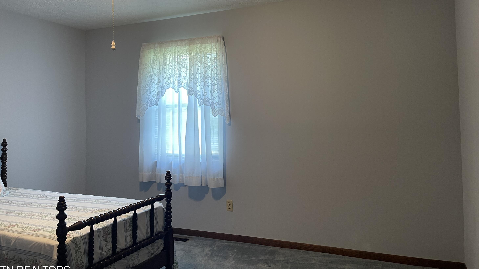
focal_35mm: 28
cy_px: 102
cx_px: 238
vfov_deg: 41.2
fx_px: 356
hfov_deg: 67.9
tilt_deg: +1.7
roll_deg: +1.4
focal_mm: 5.1
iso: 100
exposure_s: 1/60
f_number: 1.6
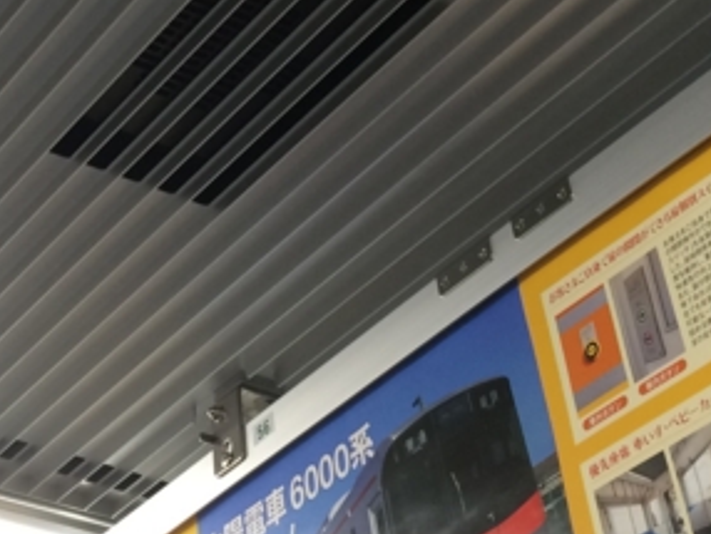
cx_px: 132
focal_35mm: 81
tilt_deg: +45.8
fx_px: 1665
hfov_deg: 23.7
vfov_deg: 17.6
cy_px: -60
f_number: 2.2
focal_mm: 4.15
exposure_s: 1/40
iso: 40
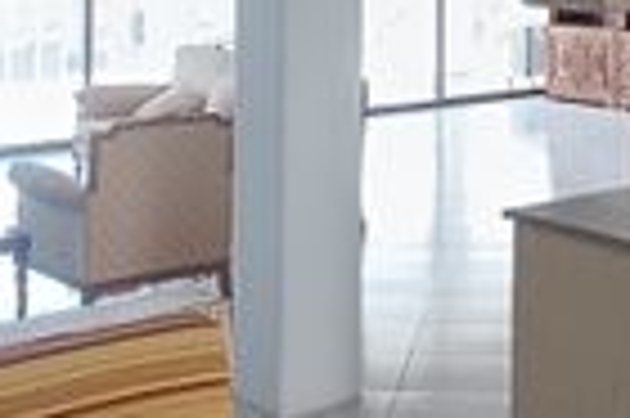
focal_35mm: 76
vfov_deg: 17.1
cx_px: 504
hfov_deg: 26.2
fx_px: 1328
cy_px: -81
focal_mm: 1.66
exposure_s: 1/100
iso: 178
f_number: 2.2
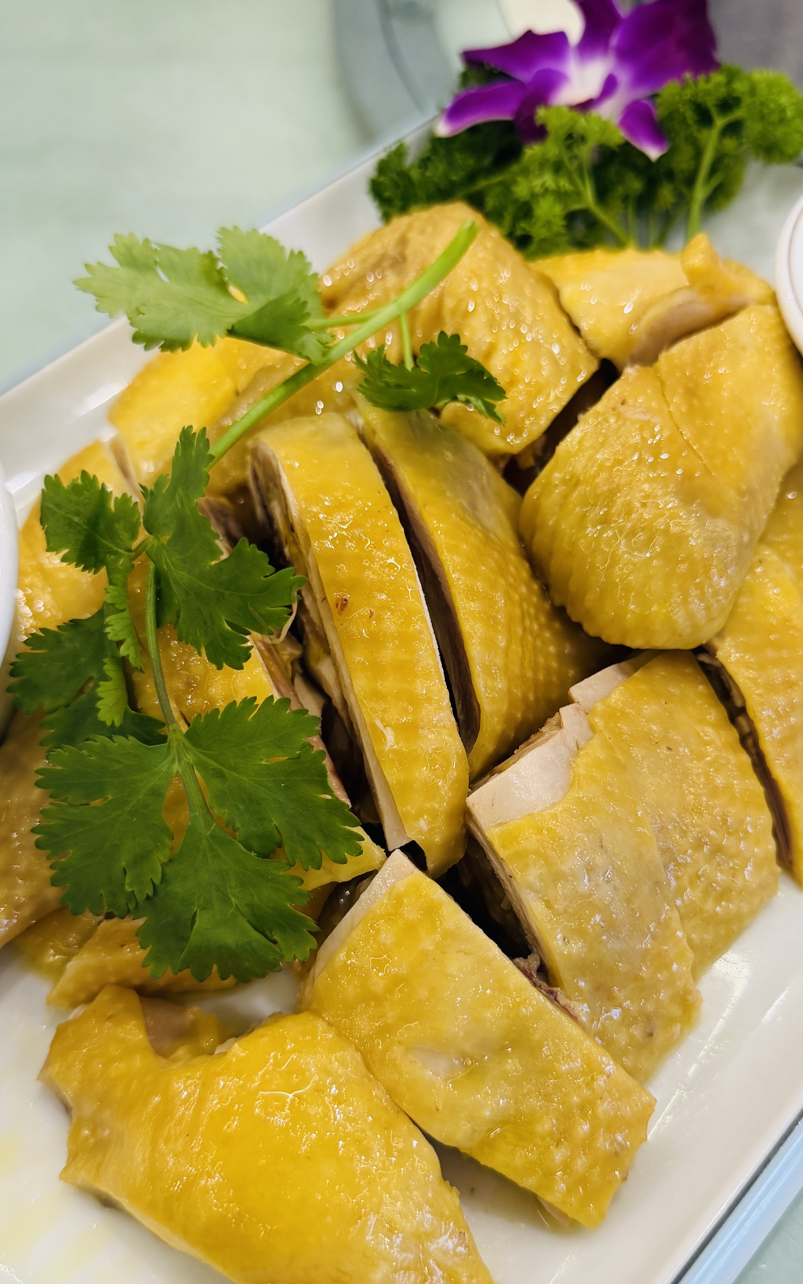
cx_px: 438
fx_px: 1155
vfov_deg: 58.1
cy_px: 697
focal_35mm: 33
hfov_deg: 38.3
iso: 160
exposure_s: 1/100
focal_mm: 6.76
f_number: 1.78
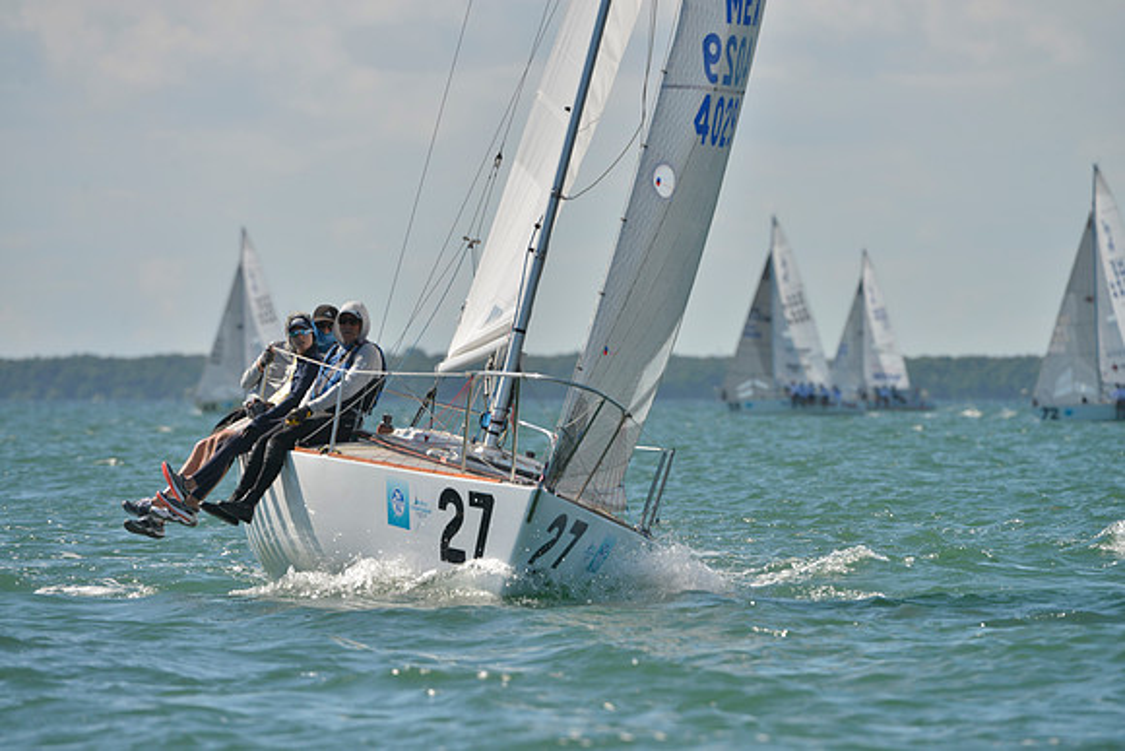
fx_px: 9377
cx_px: 562
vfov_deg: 4.6
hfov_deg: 6.9
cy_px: 376
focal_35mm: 300
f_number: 8
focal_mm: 300
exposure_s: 1/1000
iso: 200
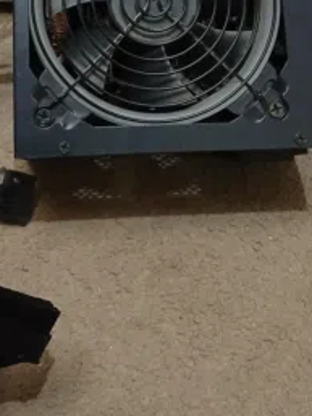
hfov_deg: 26.9
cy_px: 17
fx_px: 648
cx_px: 108
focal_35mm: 54
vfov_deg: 33.1
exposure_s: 1/20
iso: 800
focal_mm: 3.98
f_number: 1.8
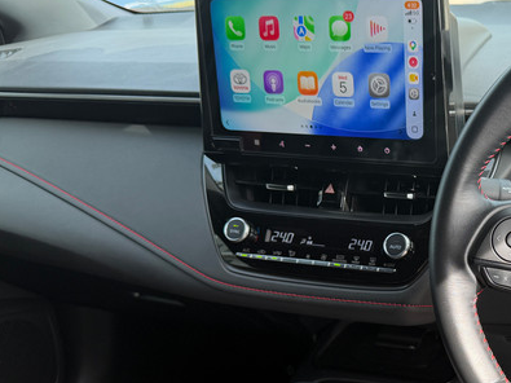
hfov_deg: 35.1
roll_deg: +2.7
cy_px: 317
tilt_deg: -26.2
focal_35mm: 51
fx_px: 753
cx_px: 468
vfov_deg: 27.8
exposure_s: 1/299
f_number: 1.78
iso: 80
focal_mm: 6.76
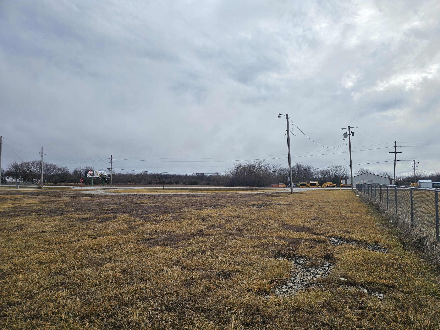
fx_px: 292
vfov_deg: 58.9
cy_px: 165
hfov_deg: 73.9
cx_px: 220
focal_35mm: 23
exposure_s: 1/1093
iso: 10
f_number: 1.7
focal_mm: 6.3
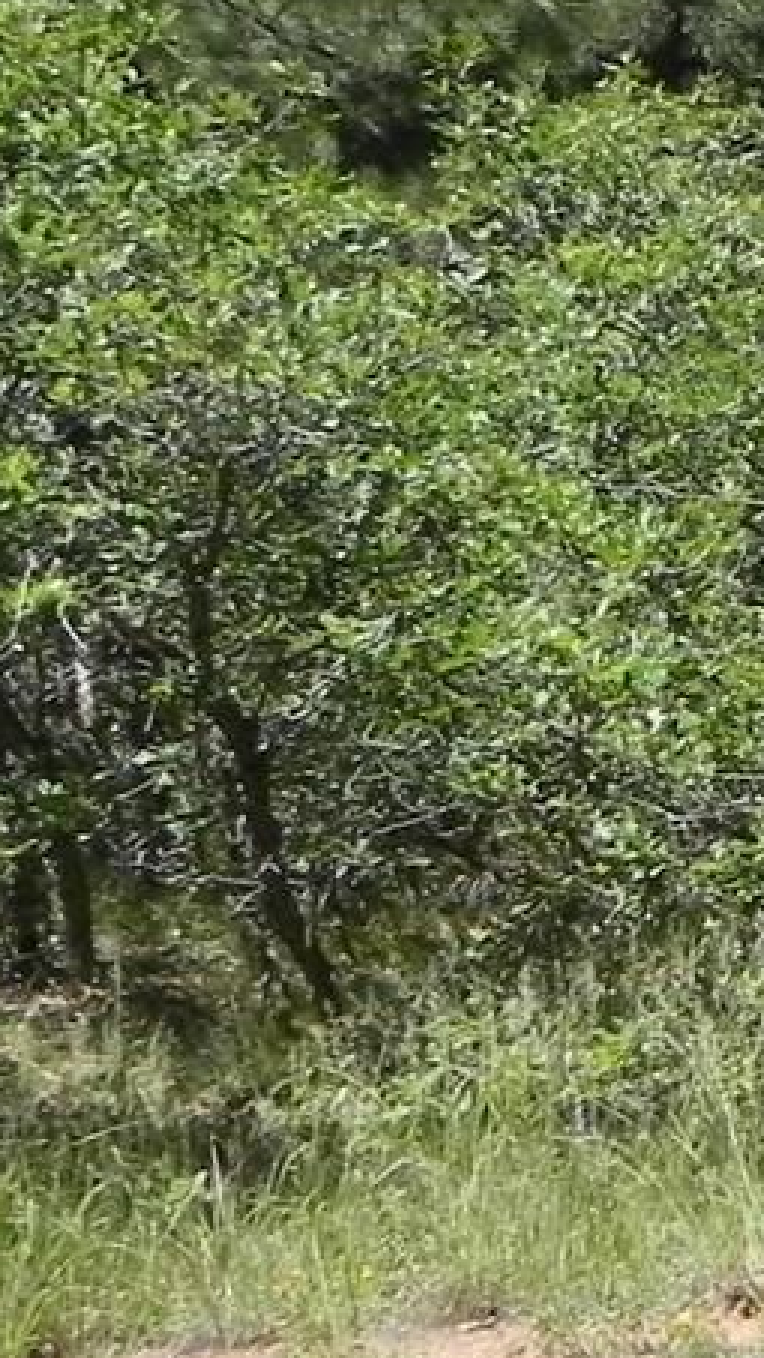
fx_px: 3599
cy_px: 468
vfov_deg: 21.3
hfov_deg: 9.5
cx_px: 2271
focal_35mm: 100
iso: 160
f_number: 6.3
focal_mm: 4.6
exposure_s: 1/280
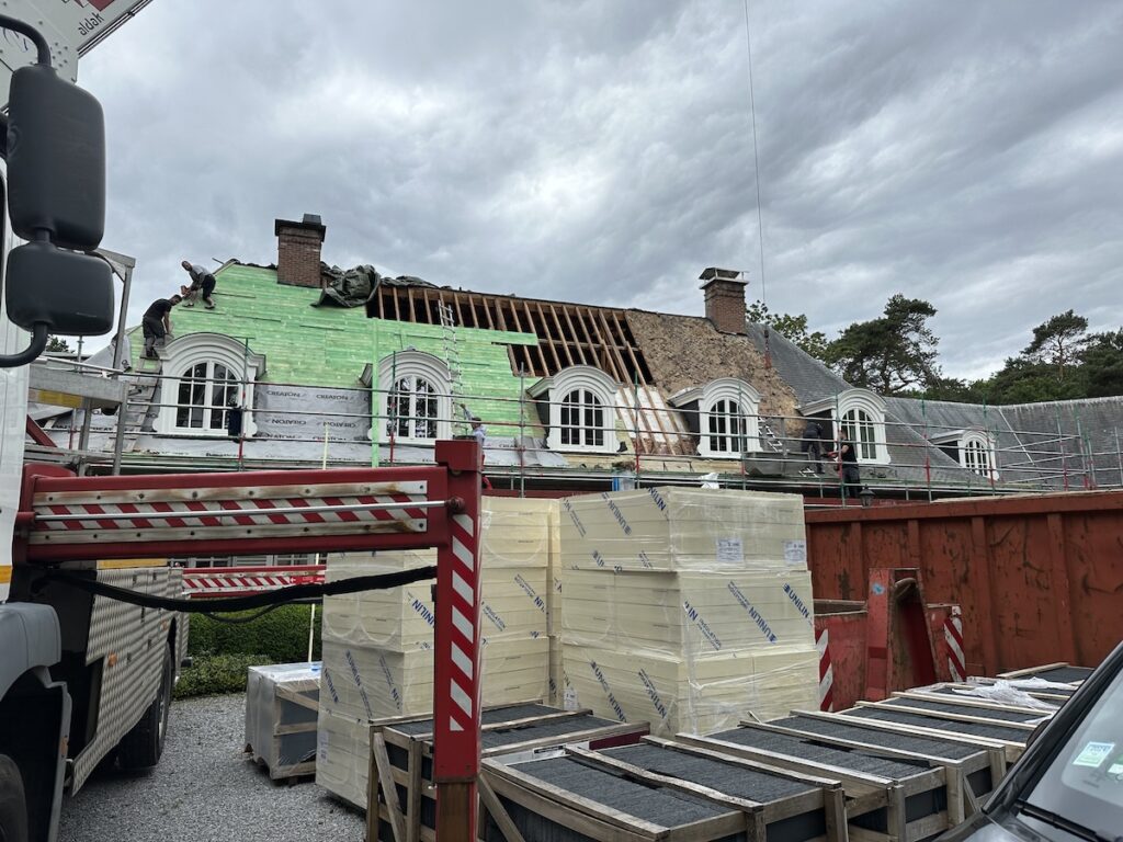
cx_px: 562
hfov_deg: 71.6
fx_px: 779
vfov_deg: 56.8
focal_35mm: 24
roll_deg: +0.6
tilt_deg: +8.9
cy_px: 421
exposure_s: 1/2967
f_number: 1.78
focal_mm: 6.86
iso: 80
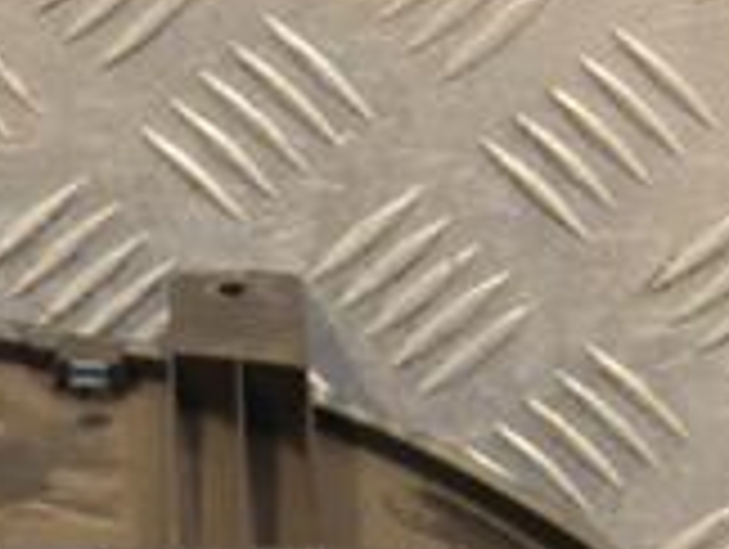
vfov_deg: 6.1
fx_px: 5057
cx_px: -122
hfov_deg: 8.2
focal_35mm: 240
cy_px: 832
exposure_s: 1/200
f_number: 6.3
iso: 800
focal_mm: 45
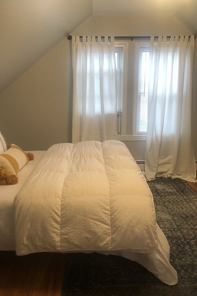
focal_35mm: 30
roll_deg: +1.3
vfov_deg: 61.9
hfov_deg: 43.6
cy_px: 148
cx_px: 96
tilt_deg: -12.0
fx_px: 246
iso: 40
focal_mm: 3.99
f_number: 1.8
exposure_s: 1/20
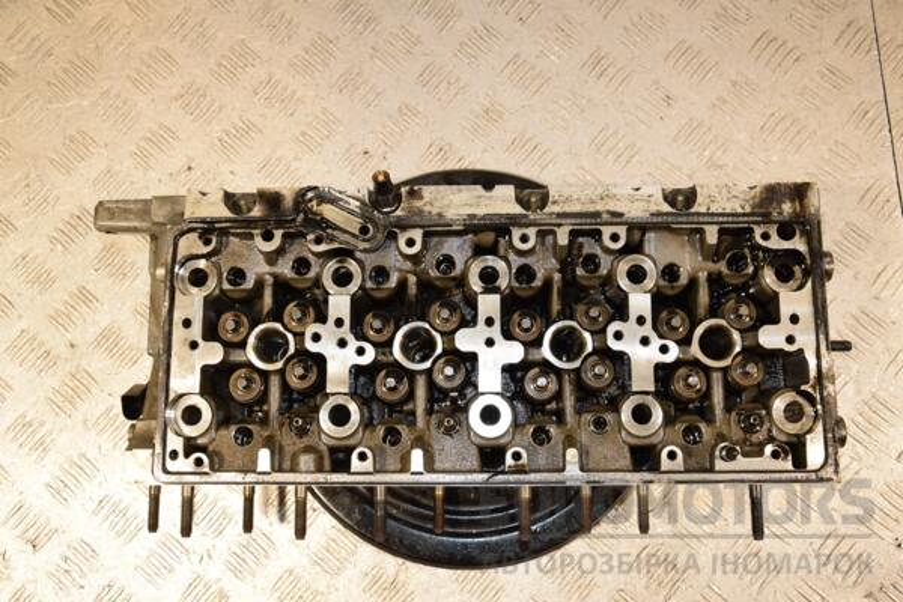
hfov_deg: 51.3
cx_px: 452
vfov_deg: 35.5
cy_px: 301
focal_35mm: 38
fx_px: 941
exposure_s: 1/200
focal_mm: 25
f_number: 6.3
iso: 800
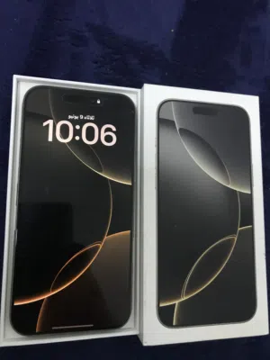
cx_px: 135
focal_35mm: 28
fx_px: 291
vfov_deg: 63.4
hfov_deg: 49.7
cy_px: 180
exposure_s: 1/7
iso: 80
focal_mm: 3.99
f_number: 1.8
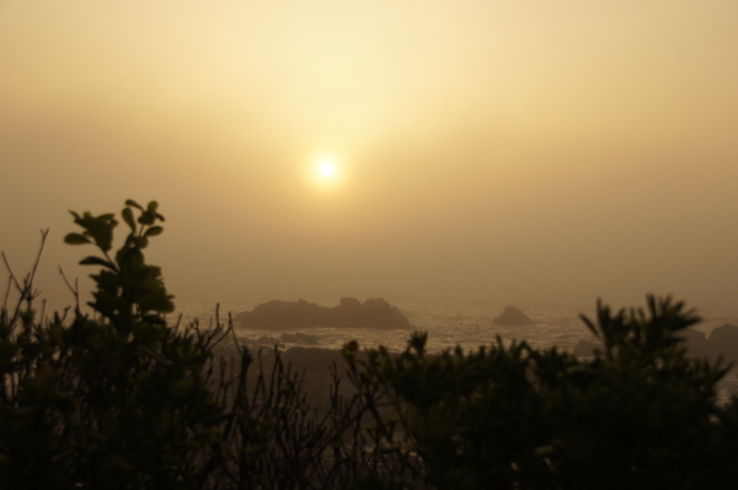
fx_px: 1229
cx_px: 369
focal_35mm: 60
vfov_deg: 22.6
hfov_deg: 33.4
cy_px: 245
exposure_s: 1/1000
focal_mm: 40
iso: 200
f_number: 6.3
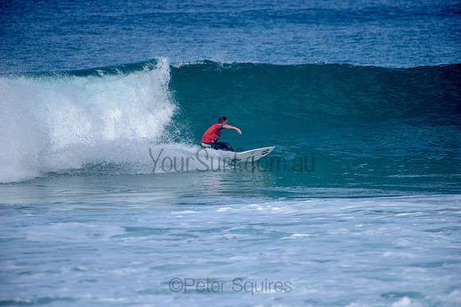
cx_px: 230
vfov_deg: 2.8
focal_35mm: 500
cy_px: 154
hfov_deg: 4.1
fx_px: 6405
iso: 160
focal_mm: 500
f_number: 5.6
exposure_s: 1/2000
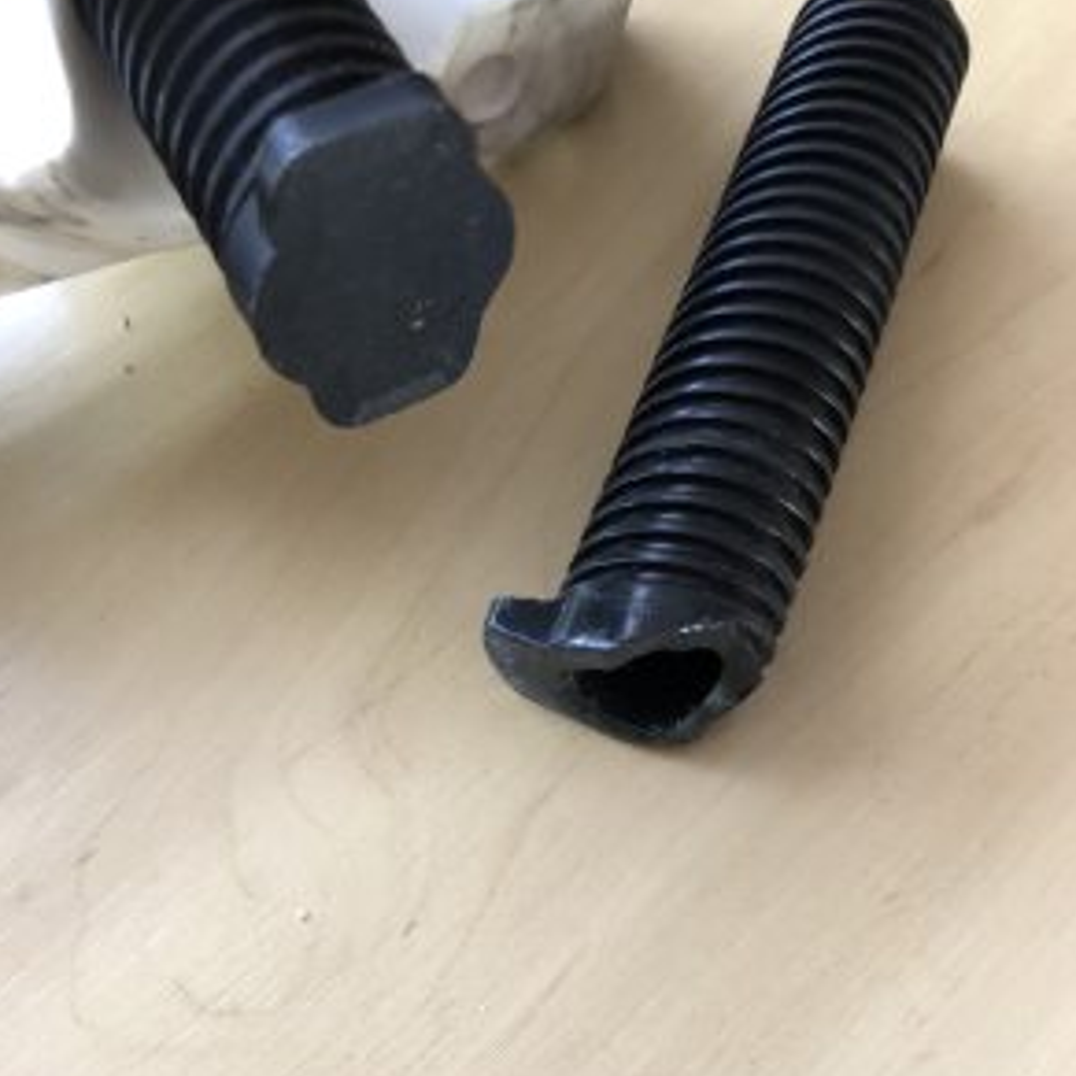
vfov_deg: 47.9
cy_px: 680
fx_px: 1196
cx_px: 536
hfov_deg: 48.5
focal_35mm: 34
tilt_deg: -67.4
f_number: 1.8
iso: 80
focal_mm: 4
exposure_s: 1/17
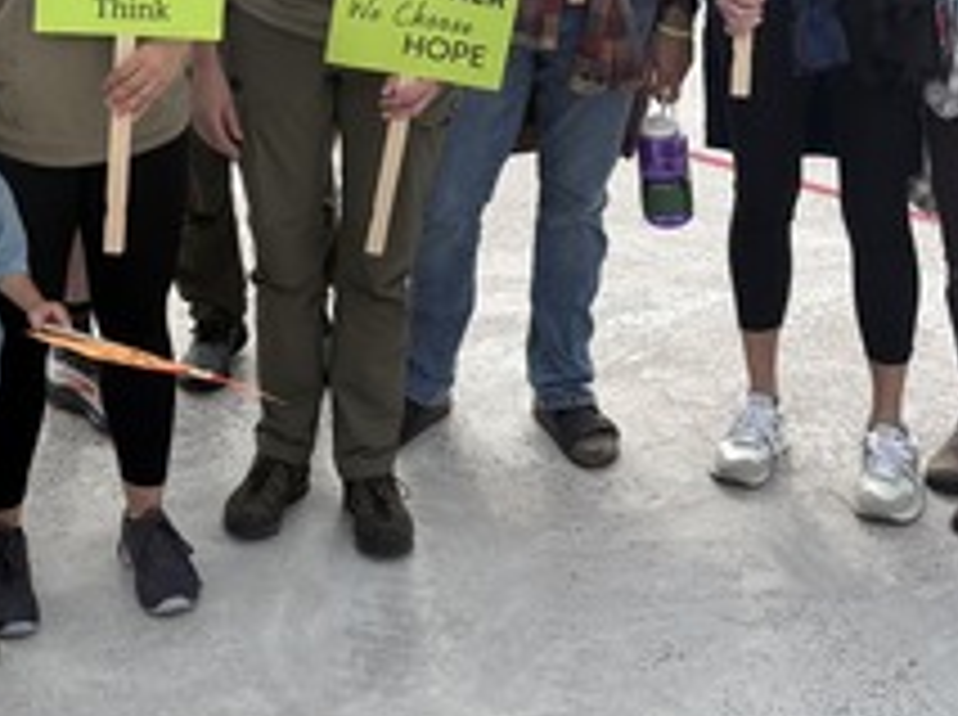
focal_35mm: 68
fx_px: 1879
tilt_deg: -12.2
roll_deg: +1.4
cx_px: 198
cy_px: 61
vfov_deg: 21.1
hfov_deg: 28.0
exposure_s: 1/3125
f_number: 1.6
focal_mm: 5.96
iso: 50
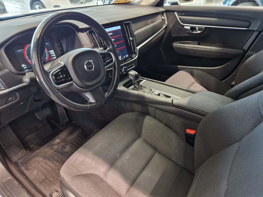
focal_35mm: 23
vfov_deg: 58.9
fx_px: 175
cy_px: 98
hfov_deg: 73.9
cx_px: 132
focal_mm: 5.4
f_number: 1.8
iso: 500
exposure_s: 1/100
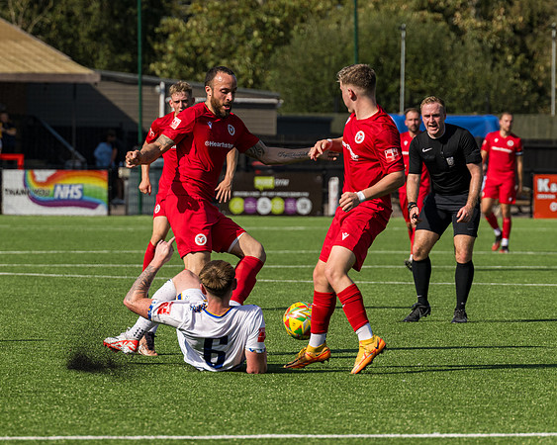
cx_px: 276
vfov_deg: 5.3
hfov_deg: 6.6
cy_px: 206
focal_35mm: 293
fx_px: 4827
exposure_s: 1/2500
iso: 200
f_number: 4.5
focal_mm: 150
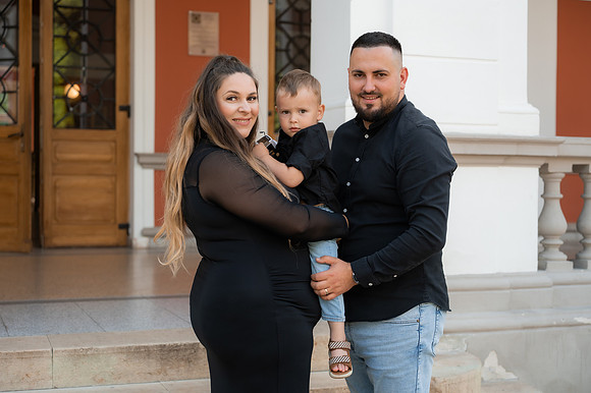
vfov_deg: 25.0
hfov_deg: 36.9
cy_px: 196
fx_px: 886
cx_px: 296
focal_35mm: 54
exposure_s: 1/500
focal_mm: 54
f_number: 3.2
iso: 320
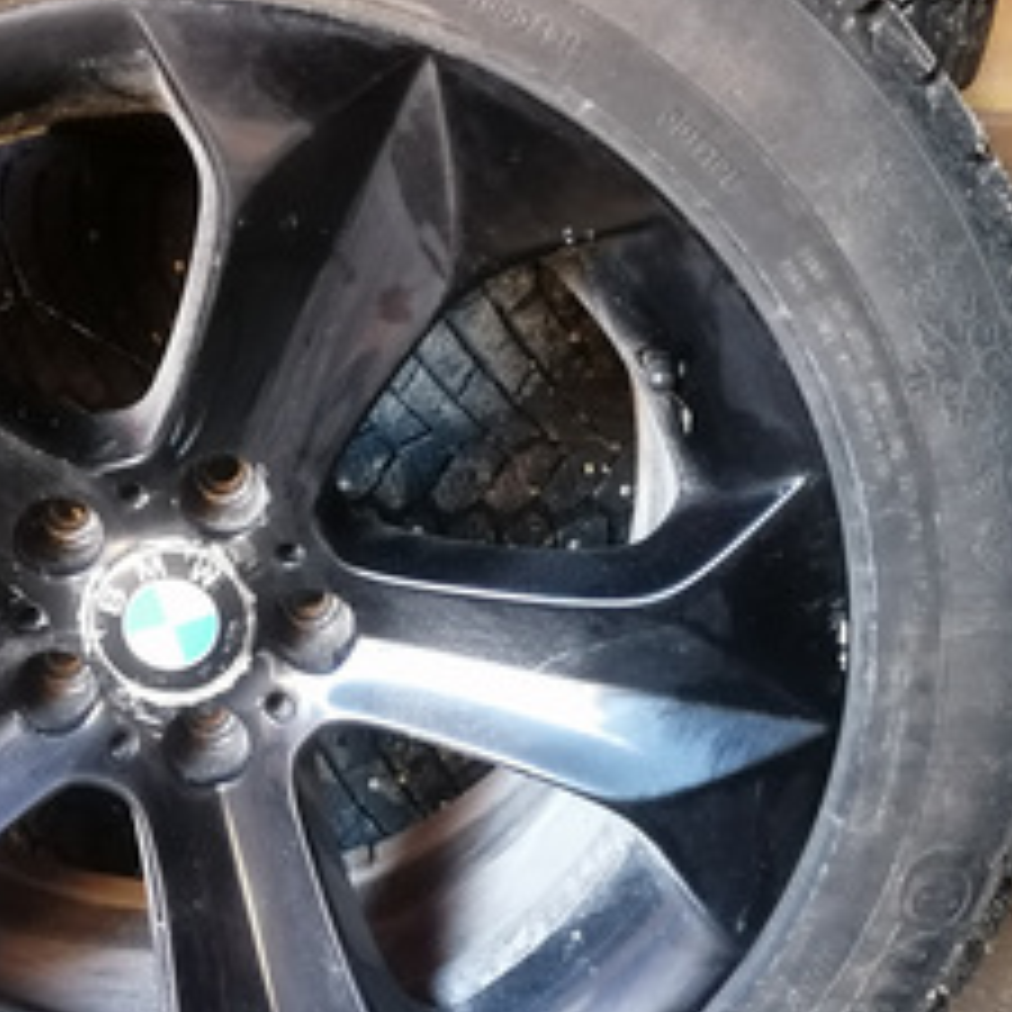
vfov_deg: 32.2
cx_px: 187
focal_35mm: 53
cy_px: 445
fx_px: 1753
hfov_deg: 31.3
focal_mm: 4.75
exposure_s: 1/16.7
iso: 1000
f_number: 1.8
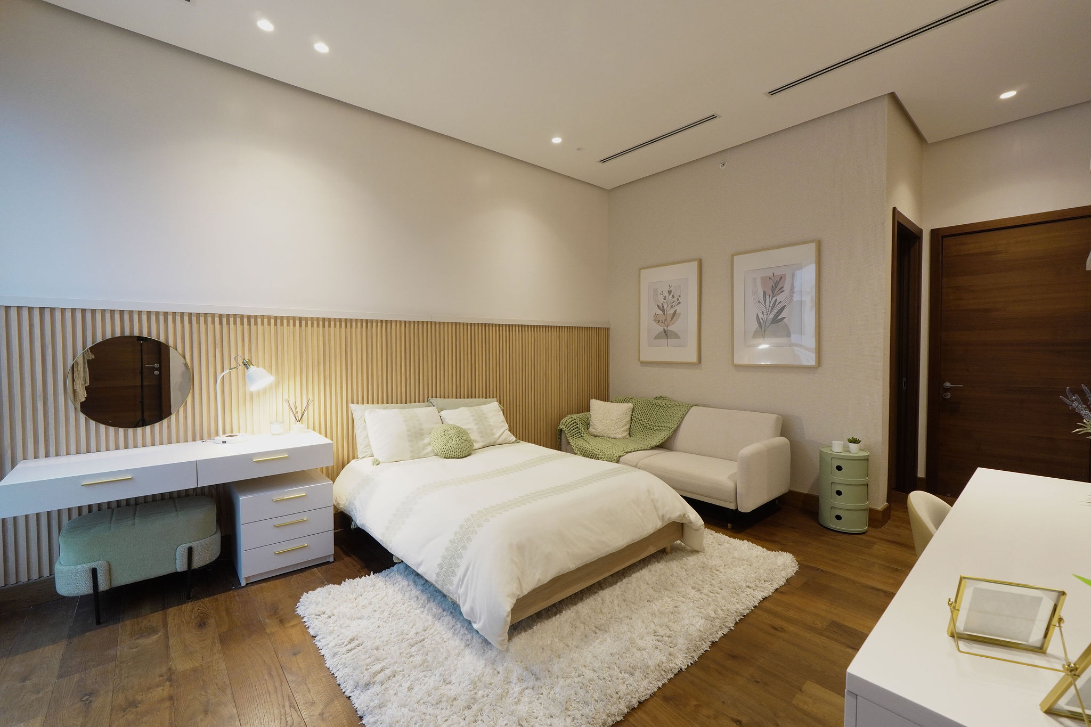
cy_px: 364
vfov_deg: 77.3
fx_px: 455
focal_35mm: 15
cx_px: 546
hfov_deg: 100.4
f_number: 6.3
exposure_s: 1/10
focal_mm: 10
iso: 640
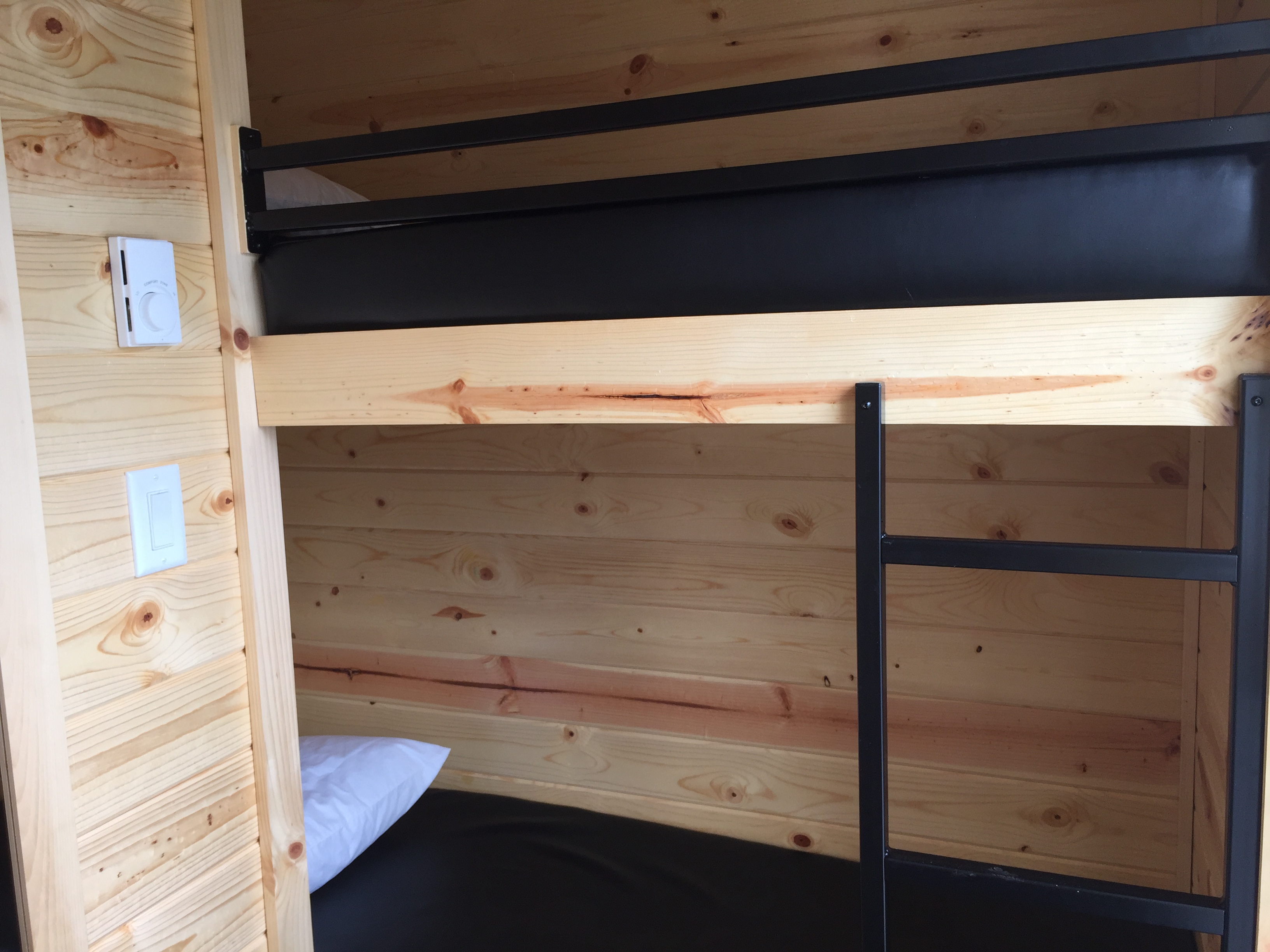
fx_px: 1064
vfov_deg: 48.2
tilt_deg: -6.5
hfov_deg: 61.7
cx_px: 635
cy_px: 476
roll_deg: +3.0
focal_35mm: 29
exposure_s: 1/60
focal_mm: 4.15
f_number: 2.2
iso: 32
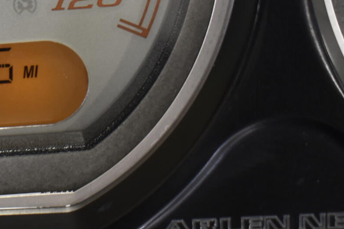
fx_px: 1309
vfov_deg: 9.9
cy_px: 4
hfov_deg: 14.4
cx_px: -89
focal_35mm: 137
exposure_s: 1/20
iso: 400
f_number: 4.8
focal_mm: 36
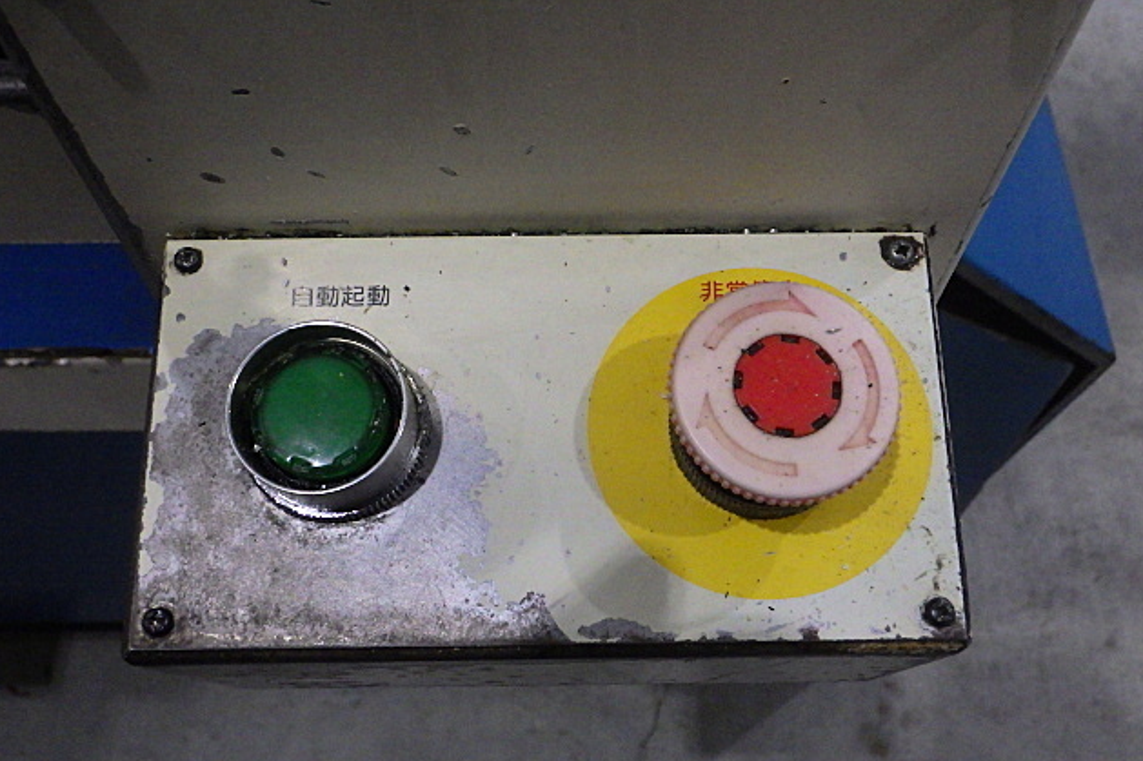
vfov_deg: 36.8
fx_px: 1143
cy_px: 401
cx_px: 572
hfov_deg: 53.1
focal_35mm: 36
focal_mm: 6.1
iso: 400
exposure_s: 1/50
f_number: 3.8
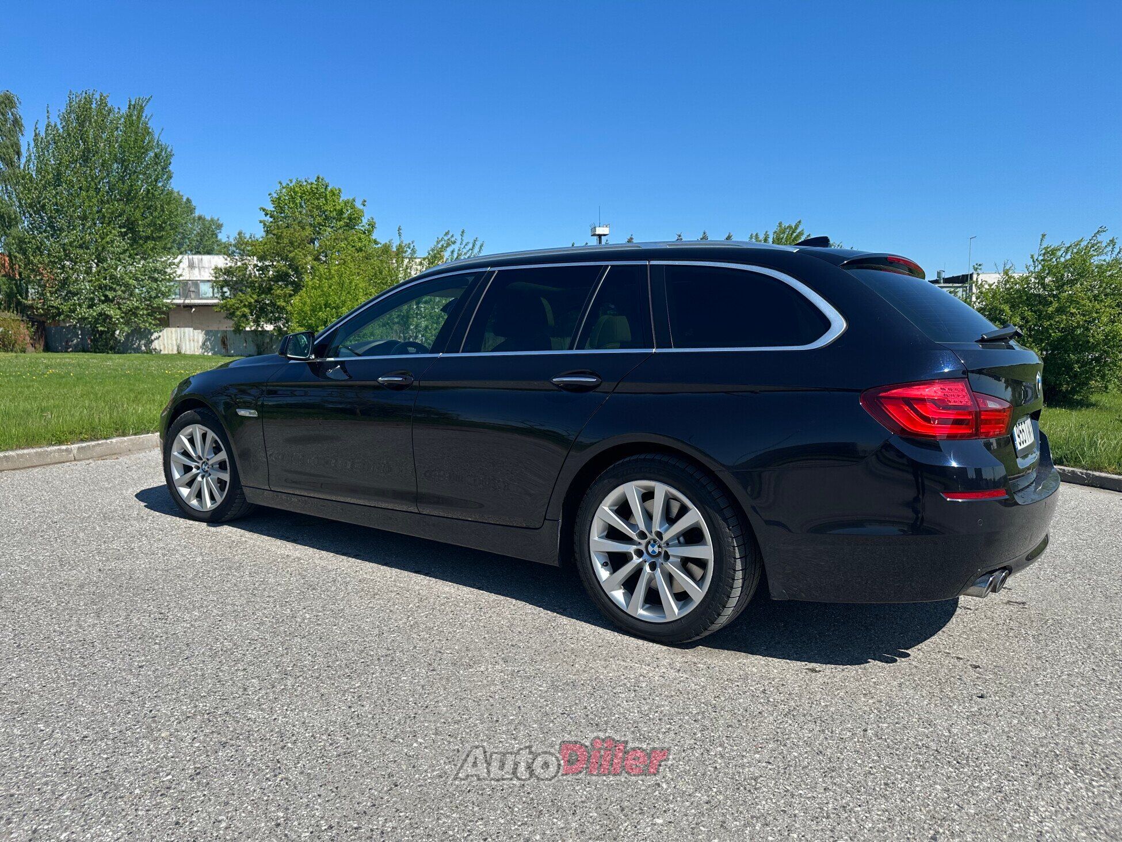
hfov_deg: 71.6
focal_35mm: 24
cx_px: 561
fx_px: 778
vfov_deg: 56.8
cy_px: 421
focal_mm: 6.86
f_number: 1.78
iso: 80
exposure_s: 1/4184
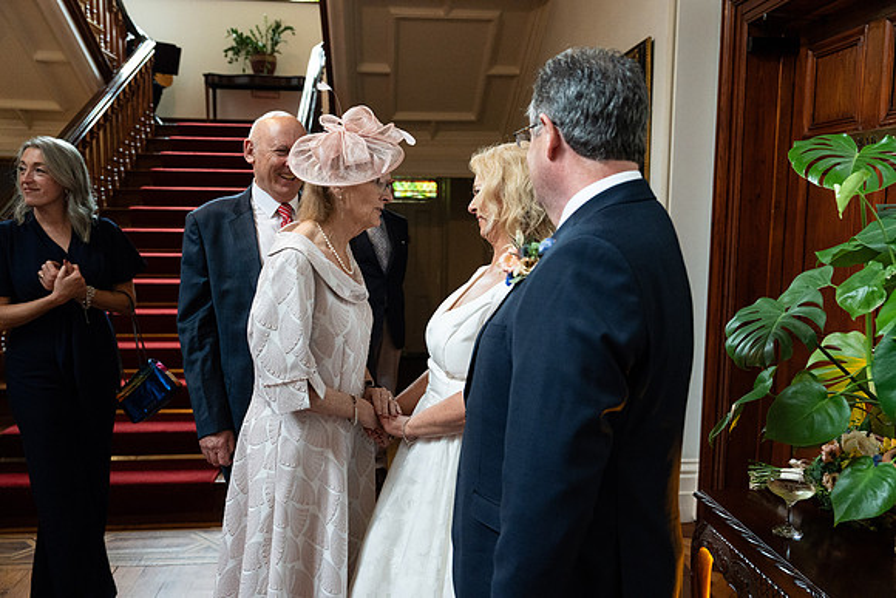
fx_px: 747
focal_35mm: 30
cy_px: 299
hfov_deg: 61.9
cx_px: 448
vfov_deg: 43.6
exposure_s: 1/200
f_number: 3.5
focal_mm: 30
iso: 5000
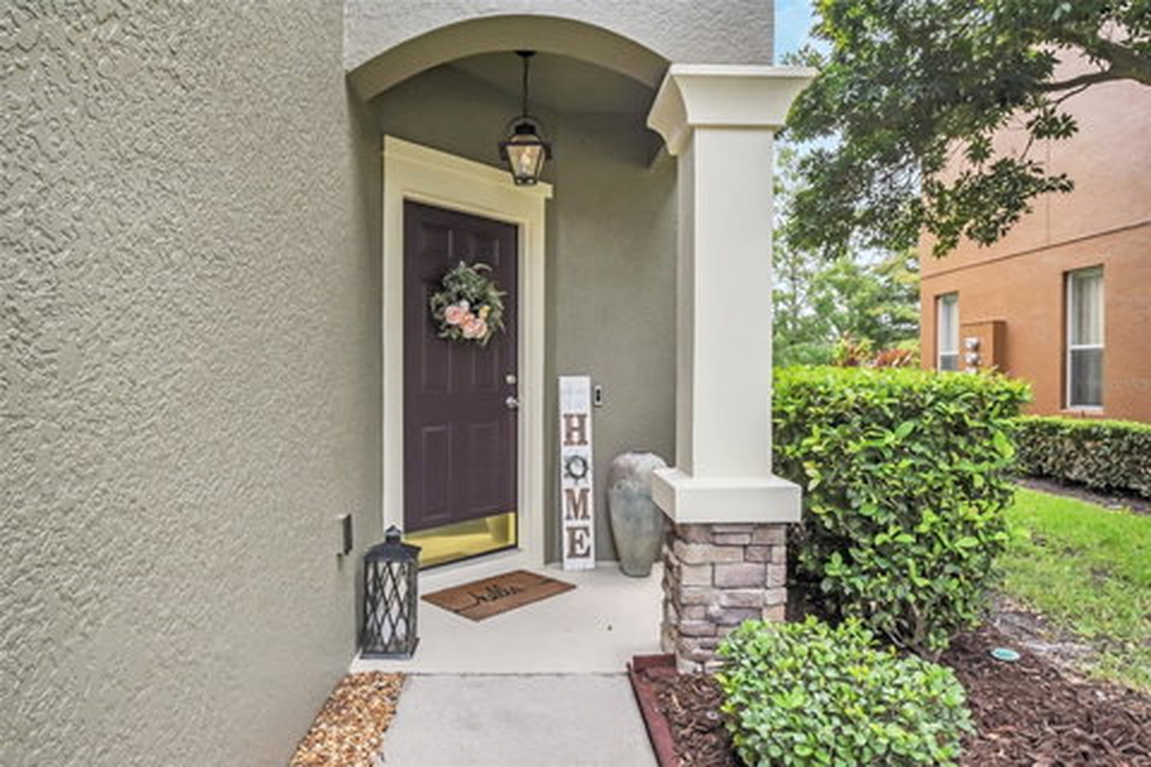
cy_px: 384
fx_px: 671
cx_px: 576
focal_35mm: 21
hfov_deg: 81.2
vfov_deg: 59.5
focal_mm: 14
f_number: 8
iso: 125
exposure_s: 1/250
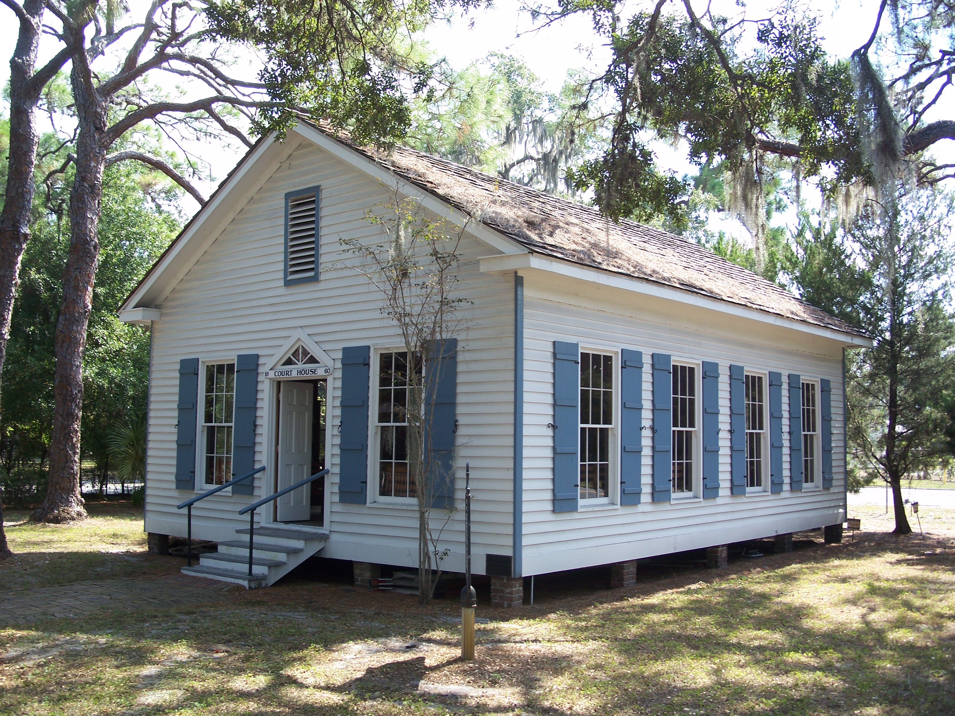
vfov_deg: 38.7
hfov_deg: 50.1
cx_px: 478
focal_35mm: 37
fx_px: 1021
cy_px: 358
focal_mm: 7.8
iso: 64
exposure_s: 1/160
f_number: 2.8
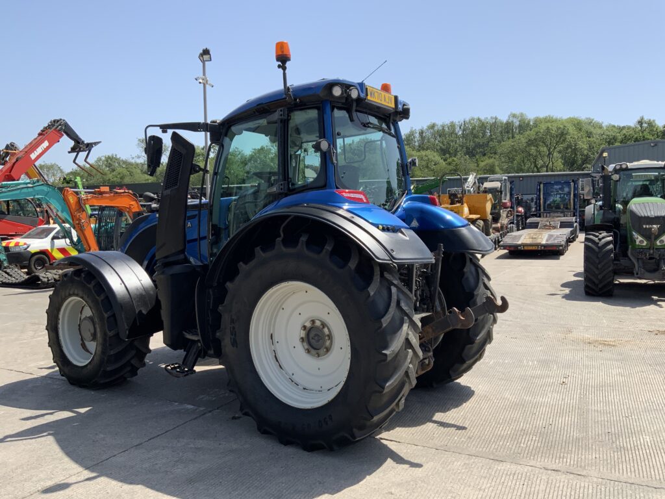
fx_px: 557
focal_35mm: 29
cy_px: 250
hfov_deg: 61.7
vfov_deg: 48.2
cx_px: 332
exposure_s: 1/1675
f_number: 1.8
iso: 16
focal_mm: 3
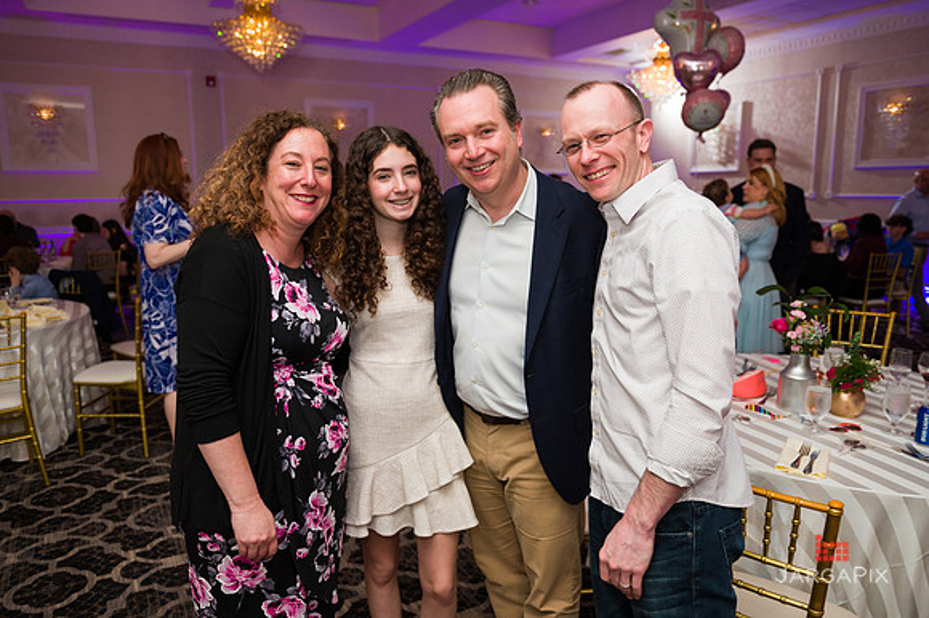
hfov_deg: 67.4
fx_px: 696
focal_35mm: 27
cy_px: 309
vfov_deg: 47.9
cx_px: 464
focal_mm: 27
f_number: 4
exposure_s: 1/200
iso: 1250
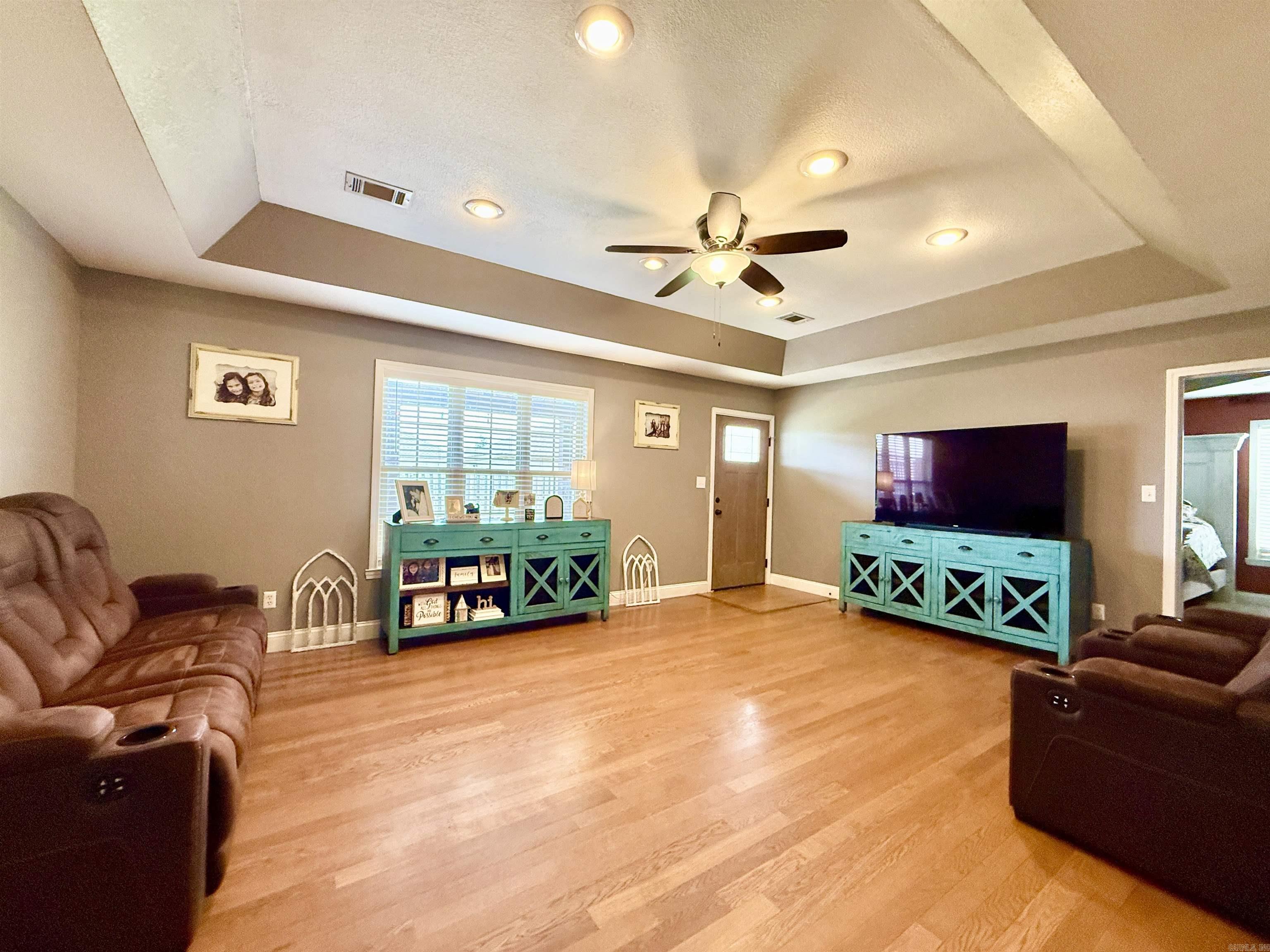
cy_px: 476
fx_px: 514
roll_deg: -1.6
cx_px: 635
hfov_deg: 102.1
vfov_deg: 85.7
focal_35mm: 14
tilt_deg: -0.4
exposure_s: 1/120
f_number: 2.2
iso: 250
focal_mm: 2.22
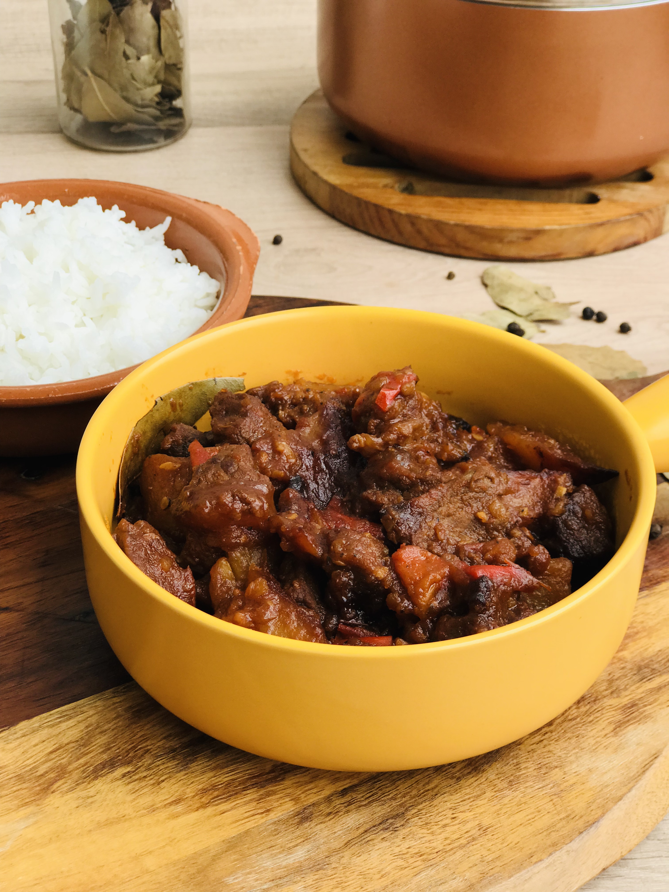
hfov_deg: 25.7
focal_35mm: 57
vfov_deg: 33.8
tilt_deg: -36.2
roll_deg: -1.0
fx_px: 1469
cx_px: 334
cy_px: 446
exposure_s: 1/198
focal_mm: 6.6
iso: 20
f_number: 2.8
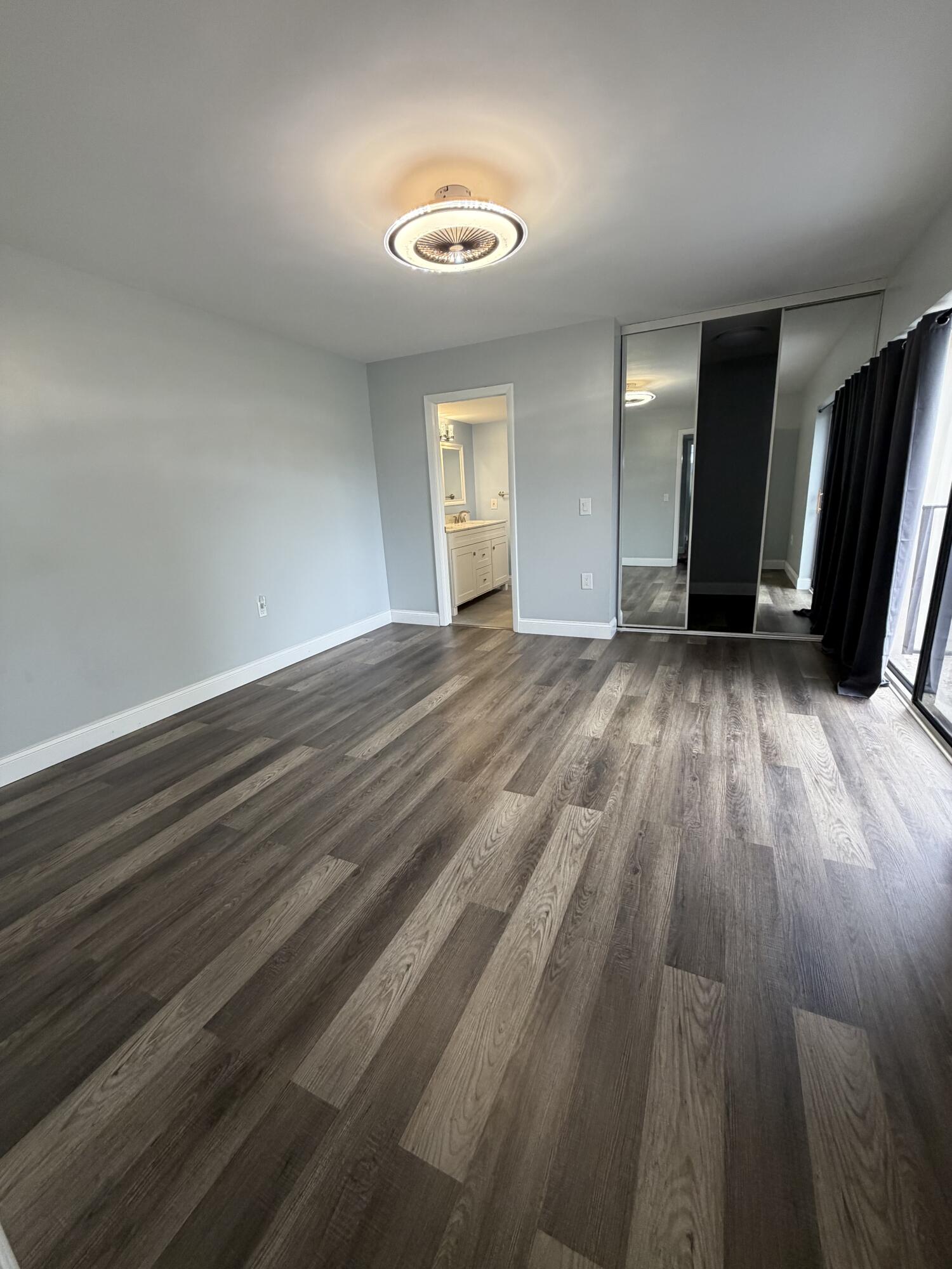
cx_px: 476
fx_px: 513
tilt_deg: -15.3
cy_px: 634
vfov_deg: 102.1
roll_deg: +2.6
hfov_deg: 85.7
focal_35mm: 14
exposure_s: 1/120
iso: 250
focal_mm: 2.22
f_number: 2.2
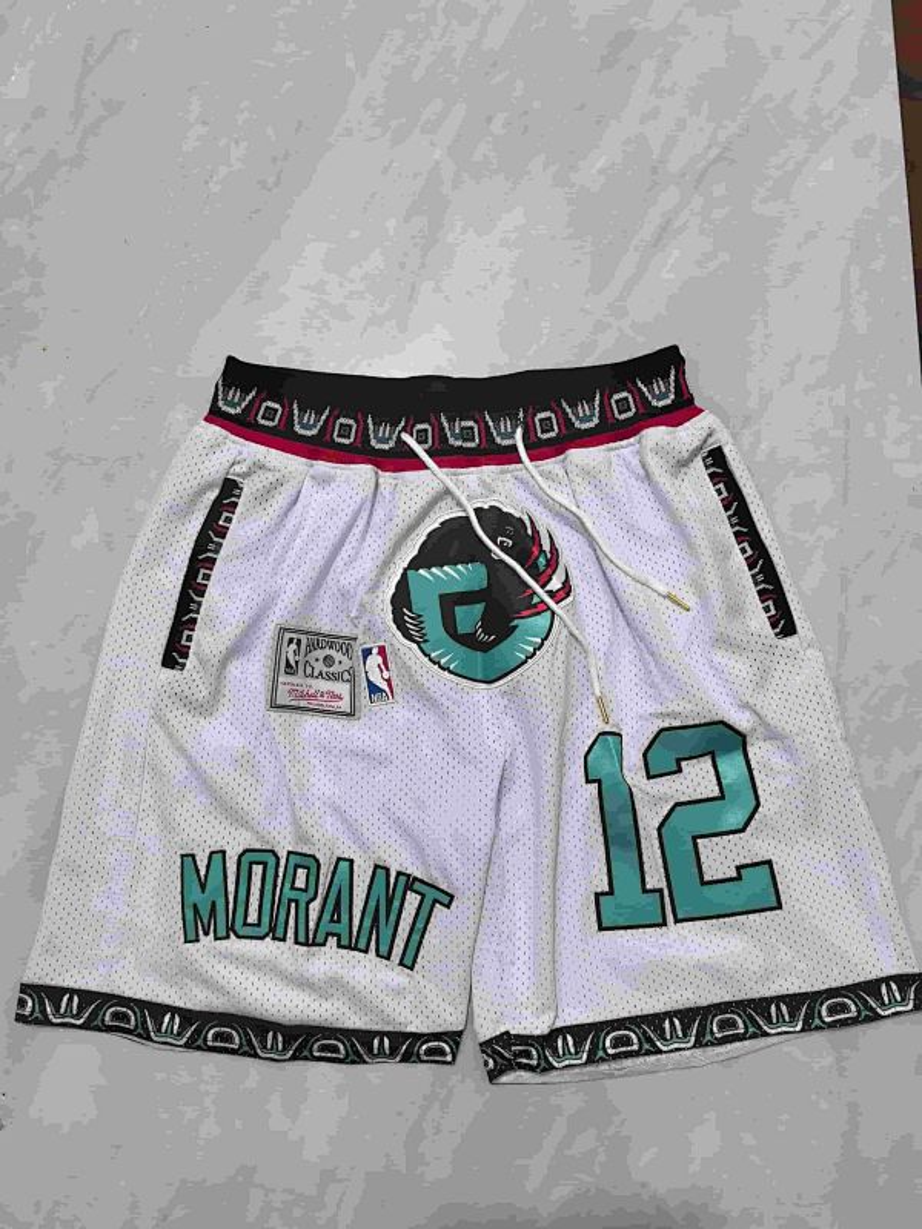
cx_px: 461
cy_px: 614
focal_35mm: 27
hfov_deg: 51.4
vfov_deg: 65.3
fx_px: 959
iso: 250
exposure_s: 1/50
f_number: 2
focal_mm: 5.75
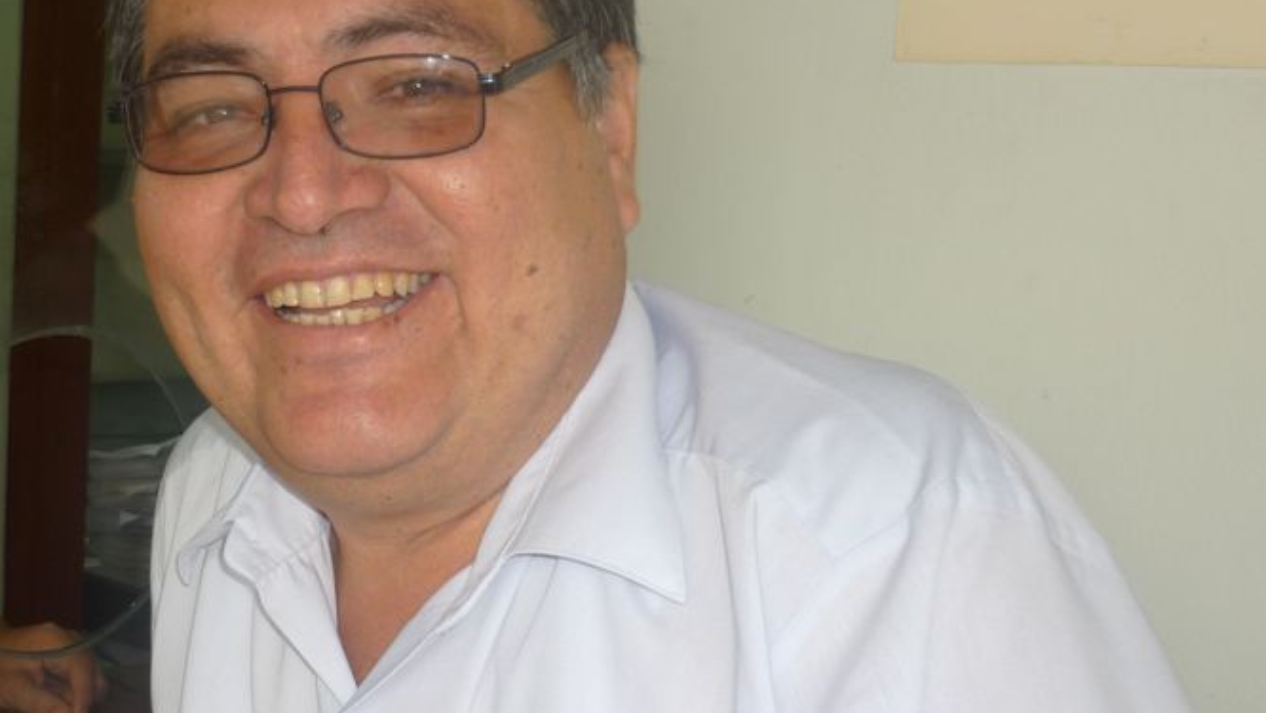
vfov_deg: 22.2
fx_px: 1813
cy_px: 308
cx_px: 355
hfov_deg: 37.8
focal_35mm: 54
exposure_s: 1/30
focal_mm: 5.5
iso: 100
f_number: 2.8
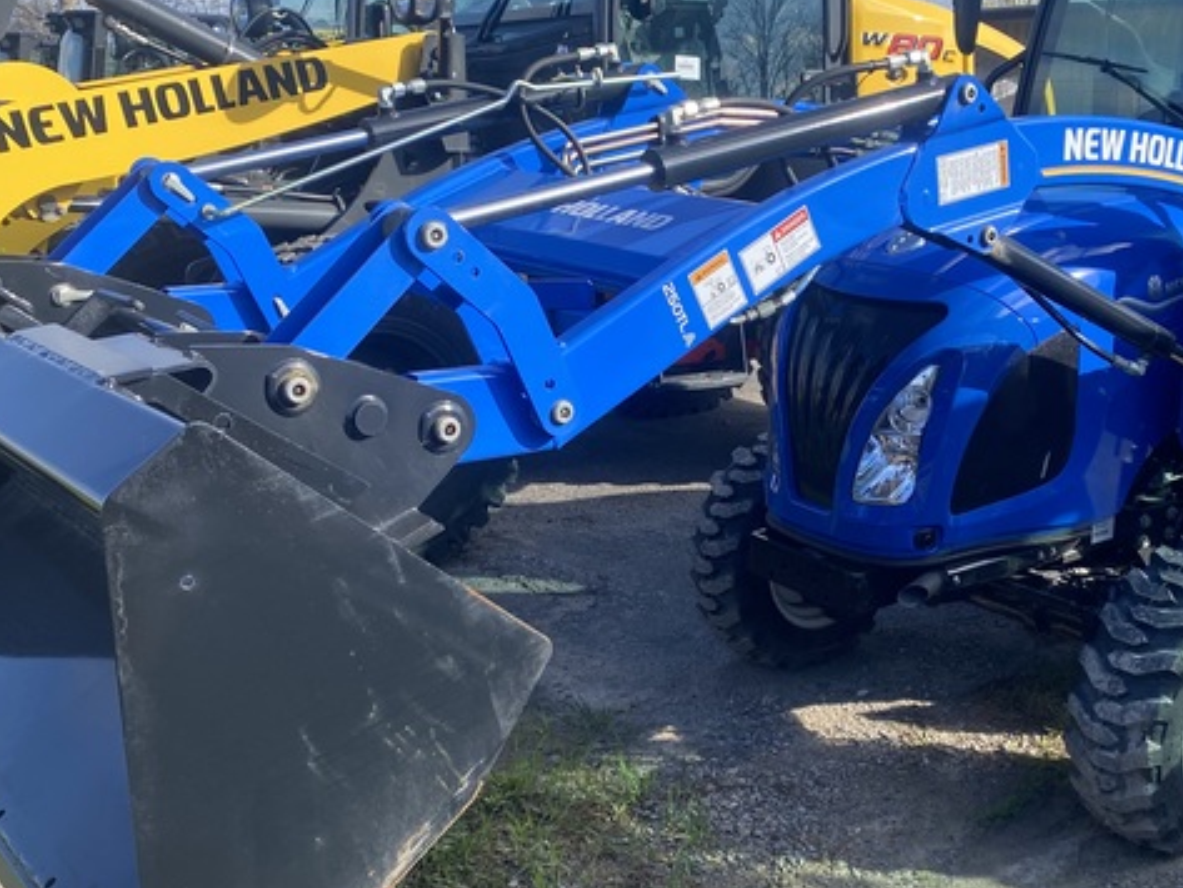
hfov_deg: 42.2
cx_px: 808
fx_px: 1504
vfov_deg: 32.9
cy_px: 465
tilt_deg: -12.1
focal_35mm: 44
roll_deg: +0.6
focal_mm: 4.25
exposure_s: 1/890
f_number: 1.8
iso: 32
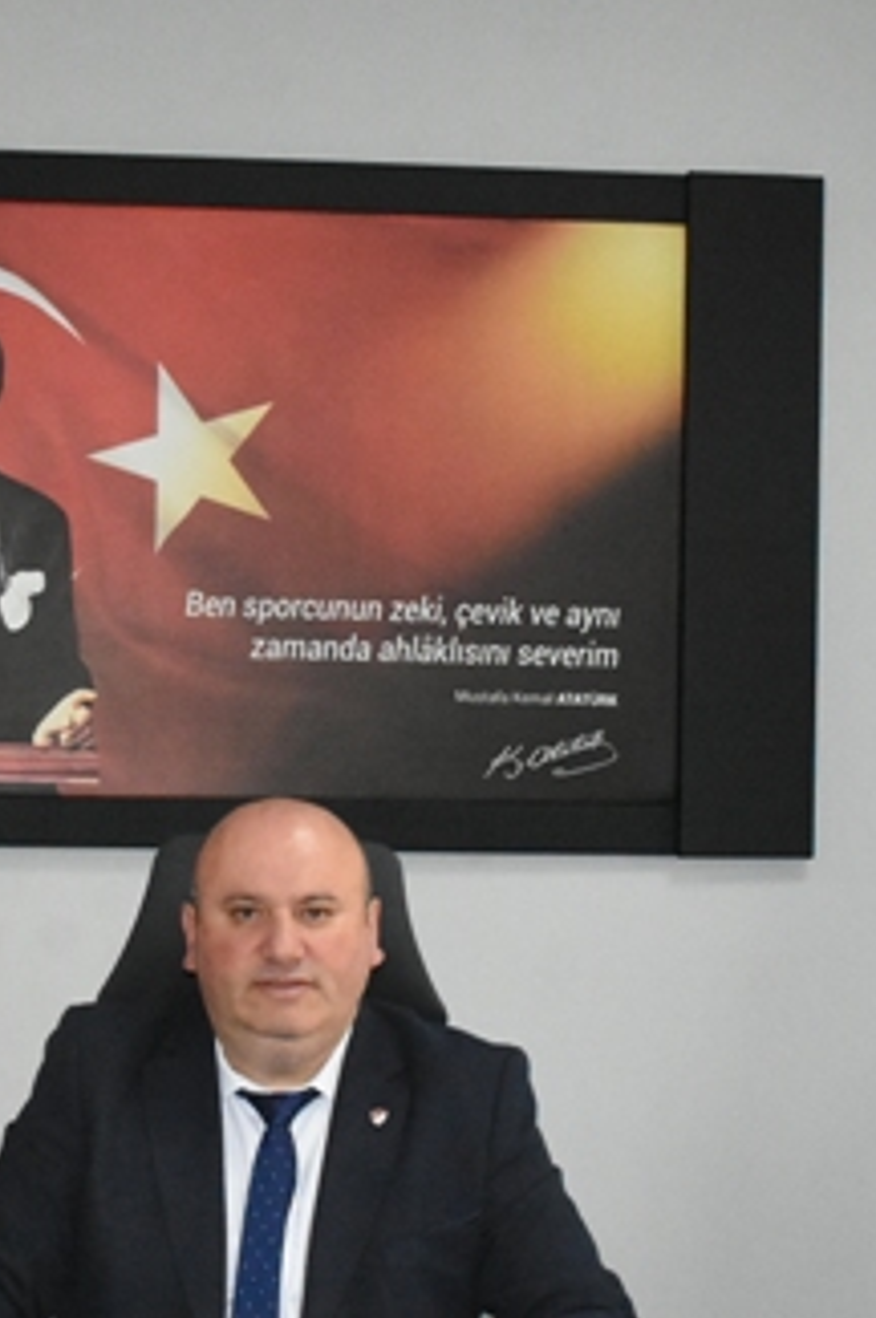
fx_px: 2597
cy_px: 683
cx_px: 276
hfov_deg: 19.1
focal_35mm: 71
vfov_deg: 28.5
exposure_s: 1/160
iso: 8000
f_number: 9
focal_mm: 24
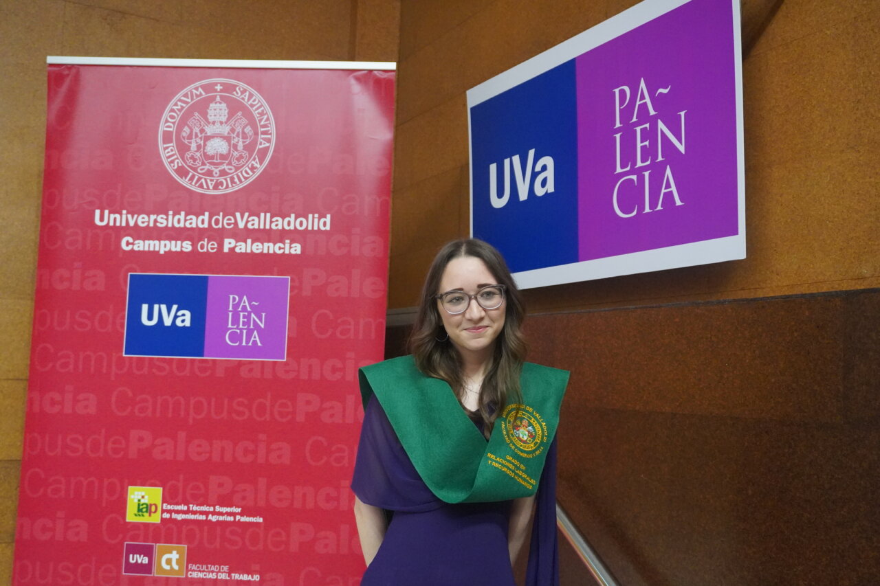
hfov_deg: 51.3
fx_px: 916
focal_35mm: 38
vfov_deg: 35.5
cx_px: 440
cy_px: 293
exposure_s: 1/160
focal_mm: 25
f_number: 4.5
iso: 5000
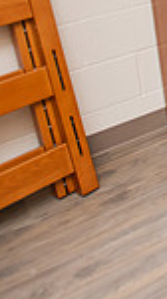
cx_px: 439
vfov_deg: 26.3
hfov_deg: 12.3
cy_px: -83
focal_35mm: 69
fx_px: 545
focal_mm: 17
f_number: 3.5
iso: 500
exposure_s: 1/250
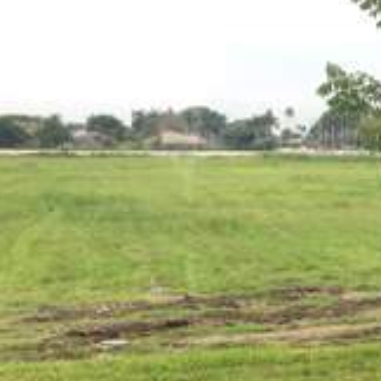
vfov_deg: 22.0
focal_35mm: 76
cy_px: 372
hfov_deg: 22.0
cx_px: 376
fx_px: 946
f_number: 2.2
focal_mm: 4.15
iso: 32
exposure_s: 1/124
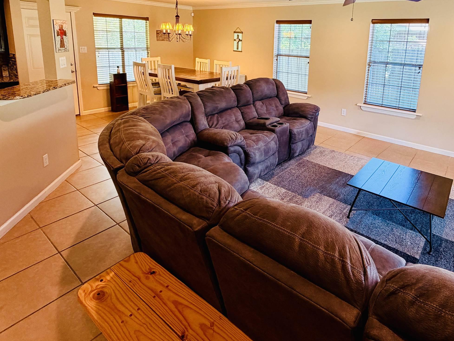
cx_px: 271
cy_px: 92
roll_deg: -1.6
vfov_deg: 58.4
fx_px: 289
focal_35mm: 22
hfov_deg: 75.6
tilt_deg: -11.6
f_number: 2.2
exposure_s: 1/60
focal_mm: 2.22
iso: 200
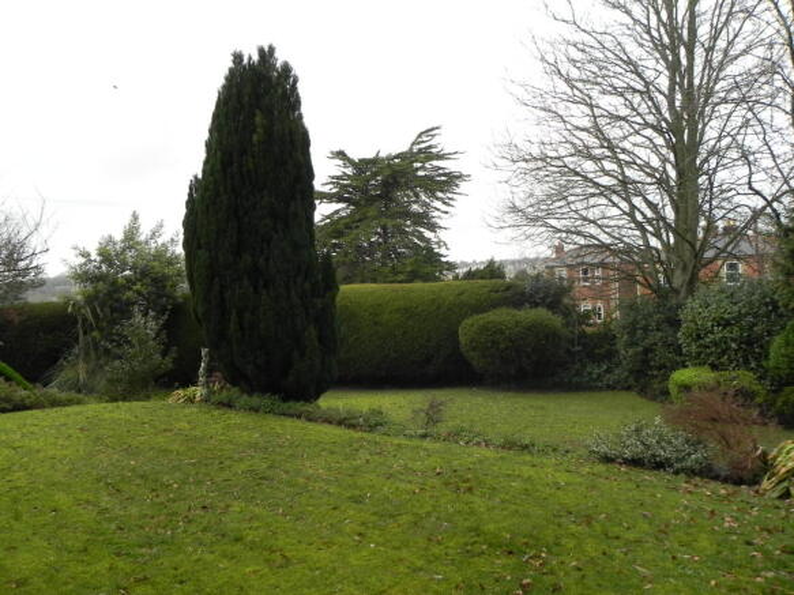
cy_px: 298
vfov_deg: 53.0
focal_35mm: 26
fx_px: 596
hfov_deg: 67.3
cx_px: 397
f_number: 5
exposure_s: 1/190
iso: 160
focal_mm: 4.6
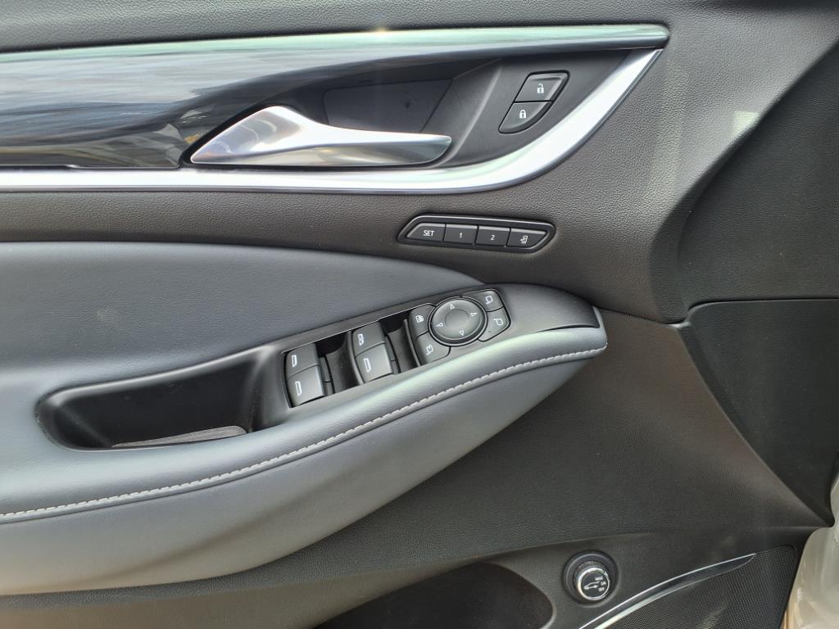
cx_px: 420
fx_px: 654
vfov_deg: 51.4
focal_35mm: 27
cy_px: 314
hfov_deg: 65.3
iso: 40
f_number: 1.9
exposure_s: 1/294
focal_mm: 3.58
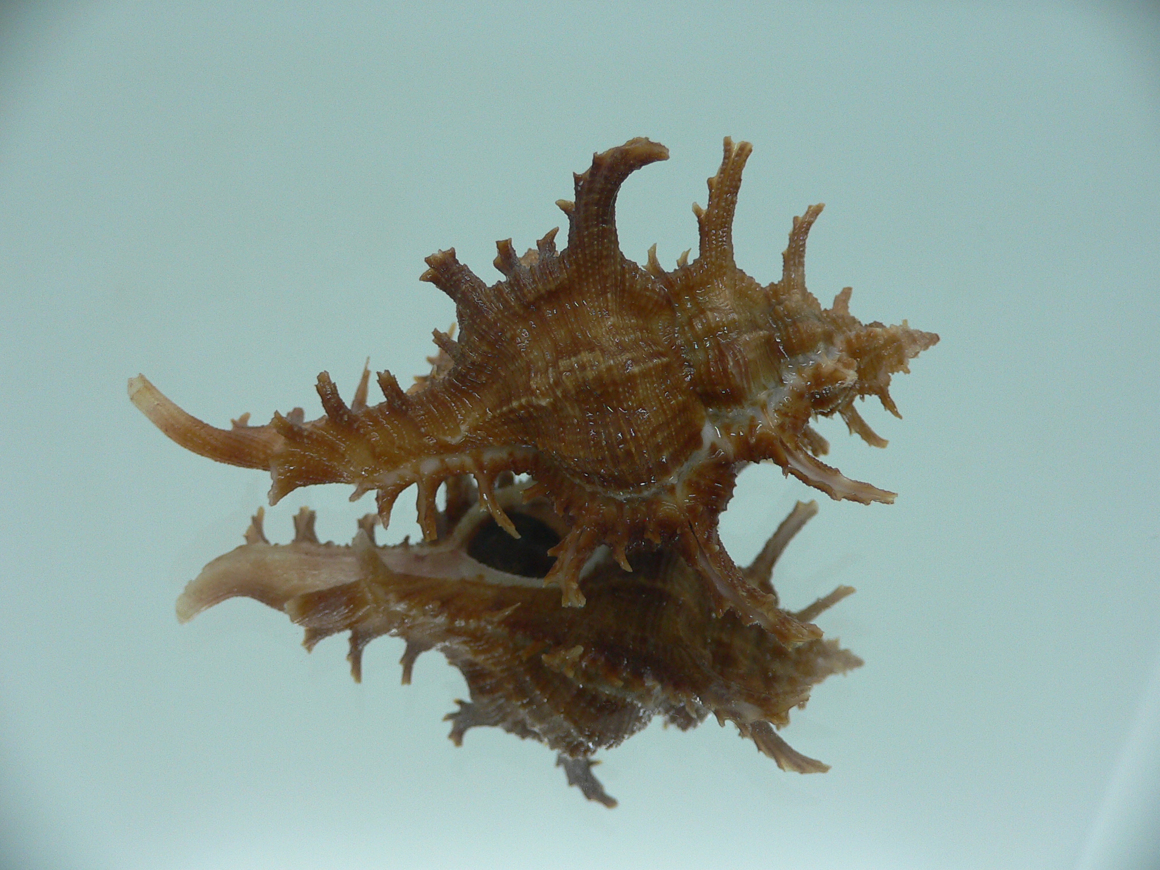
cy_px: 435
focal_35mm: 35
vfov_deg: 40.7
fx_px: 1173
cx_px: 580
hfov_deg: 52.6
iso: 100
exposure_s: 1/60
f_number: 2.8
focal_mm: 4.6
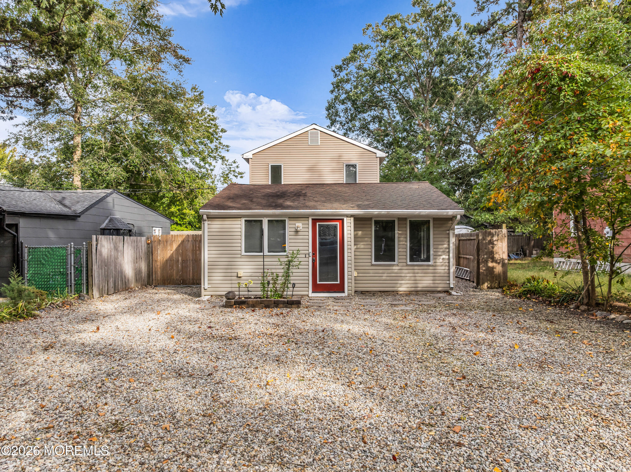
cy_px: 236
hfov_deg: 71.6
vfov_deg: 56.8
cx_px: 316
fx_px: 437
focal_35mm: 24
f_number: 2.8
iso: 190
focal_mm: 12.29
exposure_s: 1/160
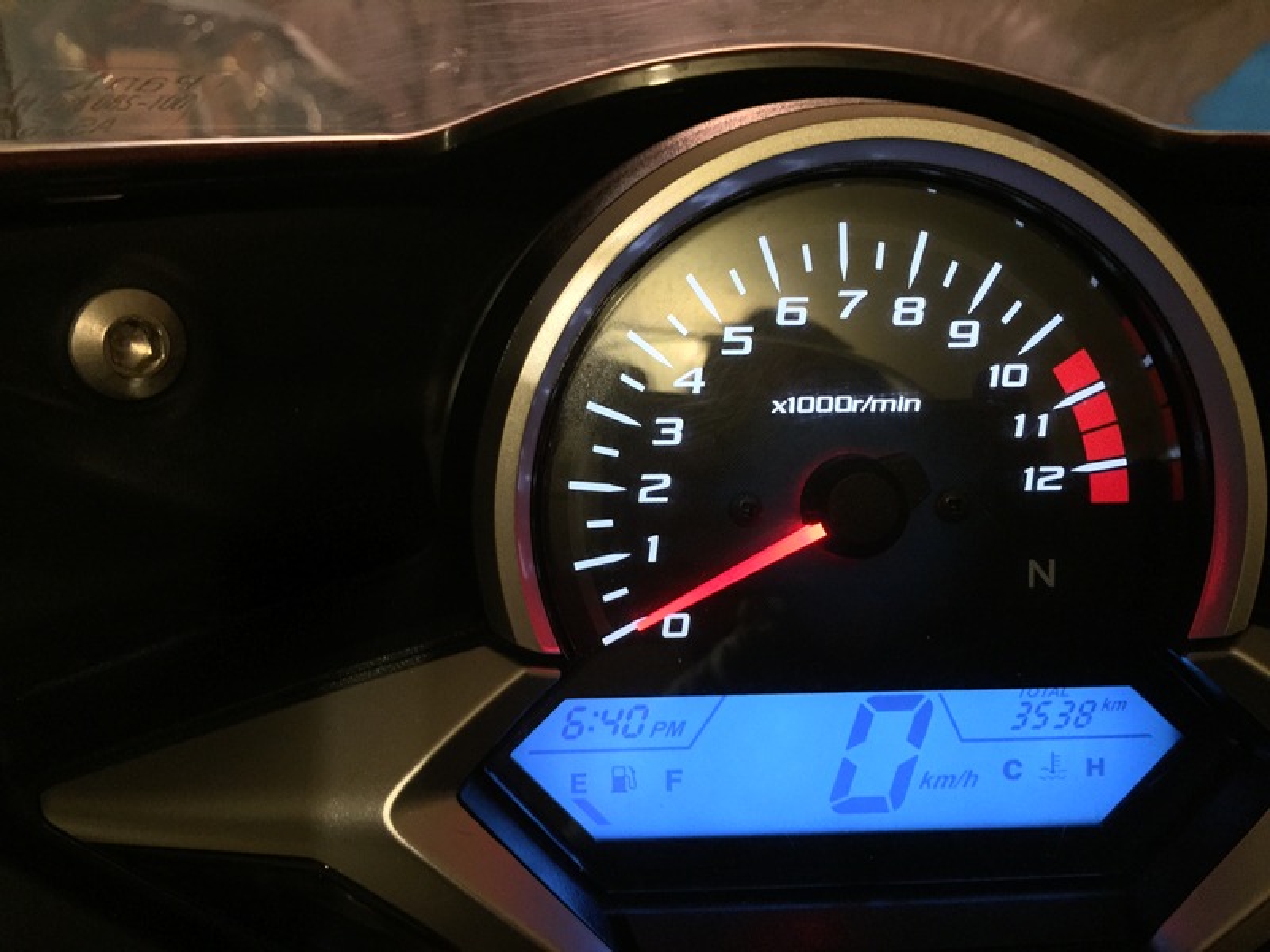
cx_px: 635
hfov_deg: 61.7
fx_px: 1064
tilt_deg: -48.5
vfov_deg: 48.2
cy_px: 476
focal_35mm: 29
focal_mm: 4.15
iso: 250
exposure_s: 1/15
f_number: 2.2
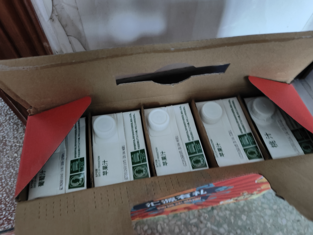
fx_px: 217
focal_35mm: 24
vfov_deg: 56.8
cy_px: 118
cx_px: 156
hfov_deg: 71.6
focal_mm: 5.59
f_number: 1.8
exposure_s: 1/20
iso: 1250
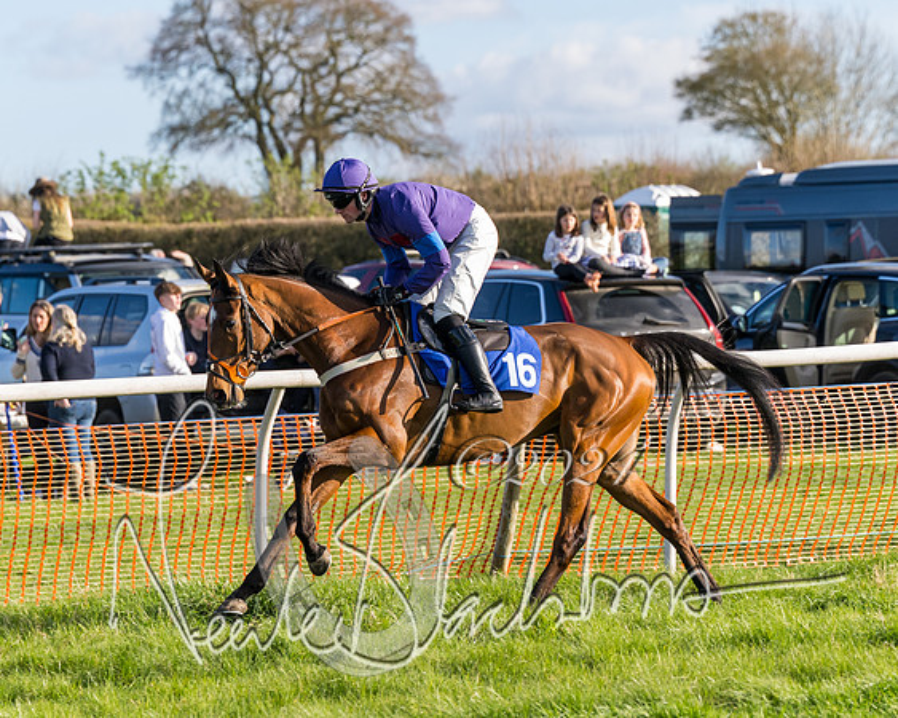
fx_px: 6422
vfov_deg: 6.4
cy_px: 388
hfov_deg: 8.0
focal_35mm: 242
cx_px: 449
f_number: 4
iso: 400
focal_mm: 125
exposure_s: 1/1600
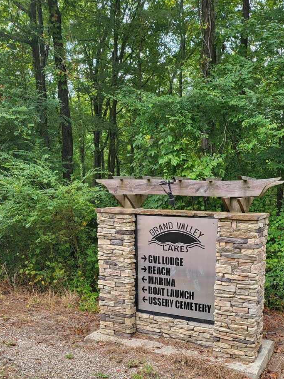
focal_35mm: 36
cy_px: 254
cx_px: 168
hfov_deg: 39.5
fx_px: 394
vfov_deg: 50.4
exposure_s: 1/120
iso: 40
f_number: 1.8
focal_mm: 5
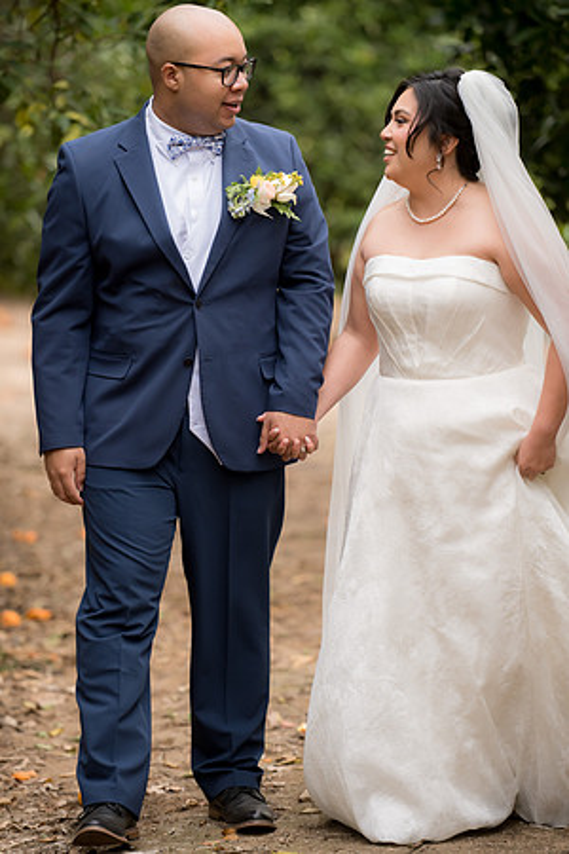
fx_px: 4030
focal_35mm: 170
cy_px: 427
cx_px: 284
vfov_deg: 12.1
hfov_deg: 8.1
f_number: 2.8
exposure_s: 1/400
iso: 640
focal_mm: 170
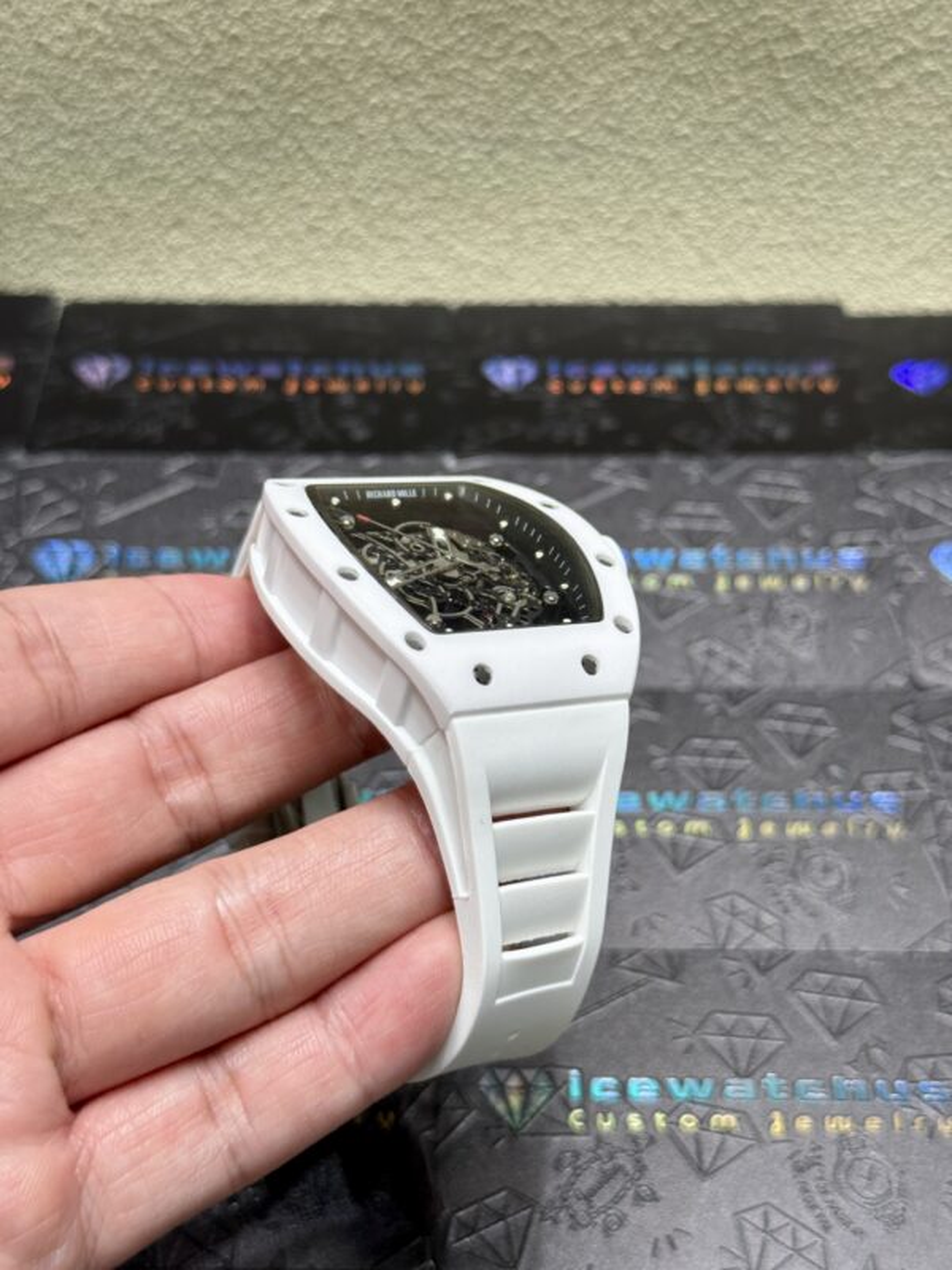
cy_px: 635
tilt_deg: -47.3
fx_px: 1760
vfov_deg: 39.7
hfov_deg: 30.3
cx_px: 476
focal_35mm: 48
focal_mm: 6.76
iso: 64
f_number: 1.78
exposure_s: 1/100
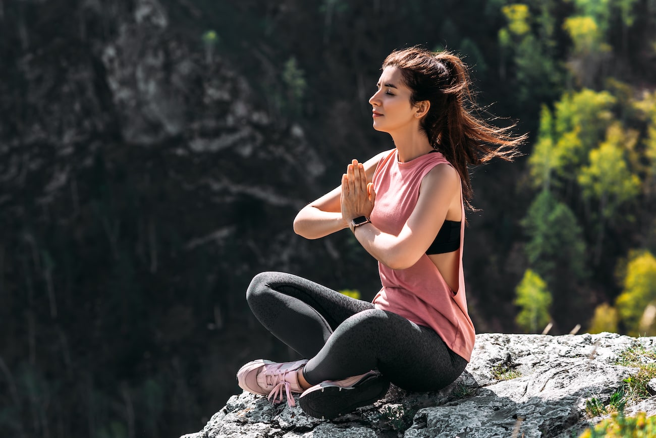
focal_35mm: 35
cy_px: 219
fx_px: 638
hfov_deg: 54.4
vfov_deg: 37.9
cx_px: 328
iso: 100
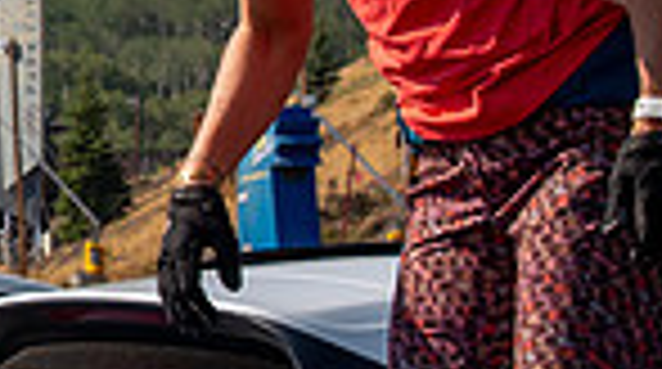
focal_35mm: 284
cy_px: -27
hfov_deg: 7.4
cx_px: -422
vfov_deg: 4.2
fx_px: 4975
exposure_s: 1/800
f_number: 7.1
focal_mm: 46
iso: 200
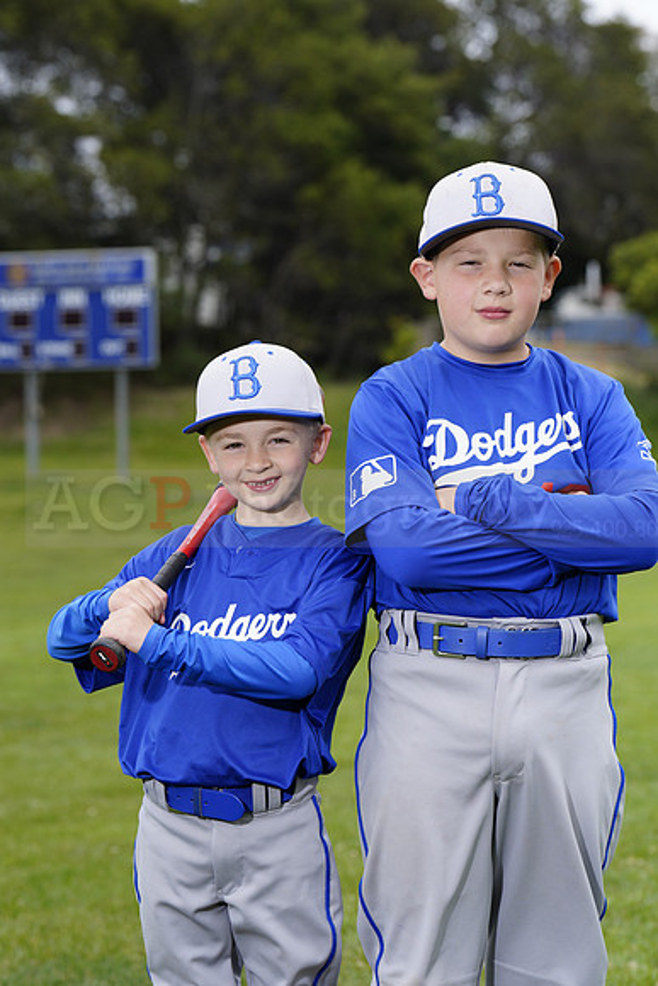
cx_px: 329
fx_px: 3288
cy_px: 493
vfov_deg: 17.1
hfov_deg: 11.4
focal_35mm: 120
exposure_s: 1/250
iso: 100
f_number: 6.3
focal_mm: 120
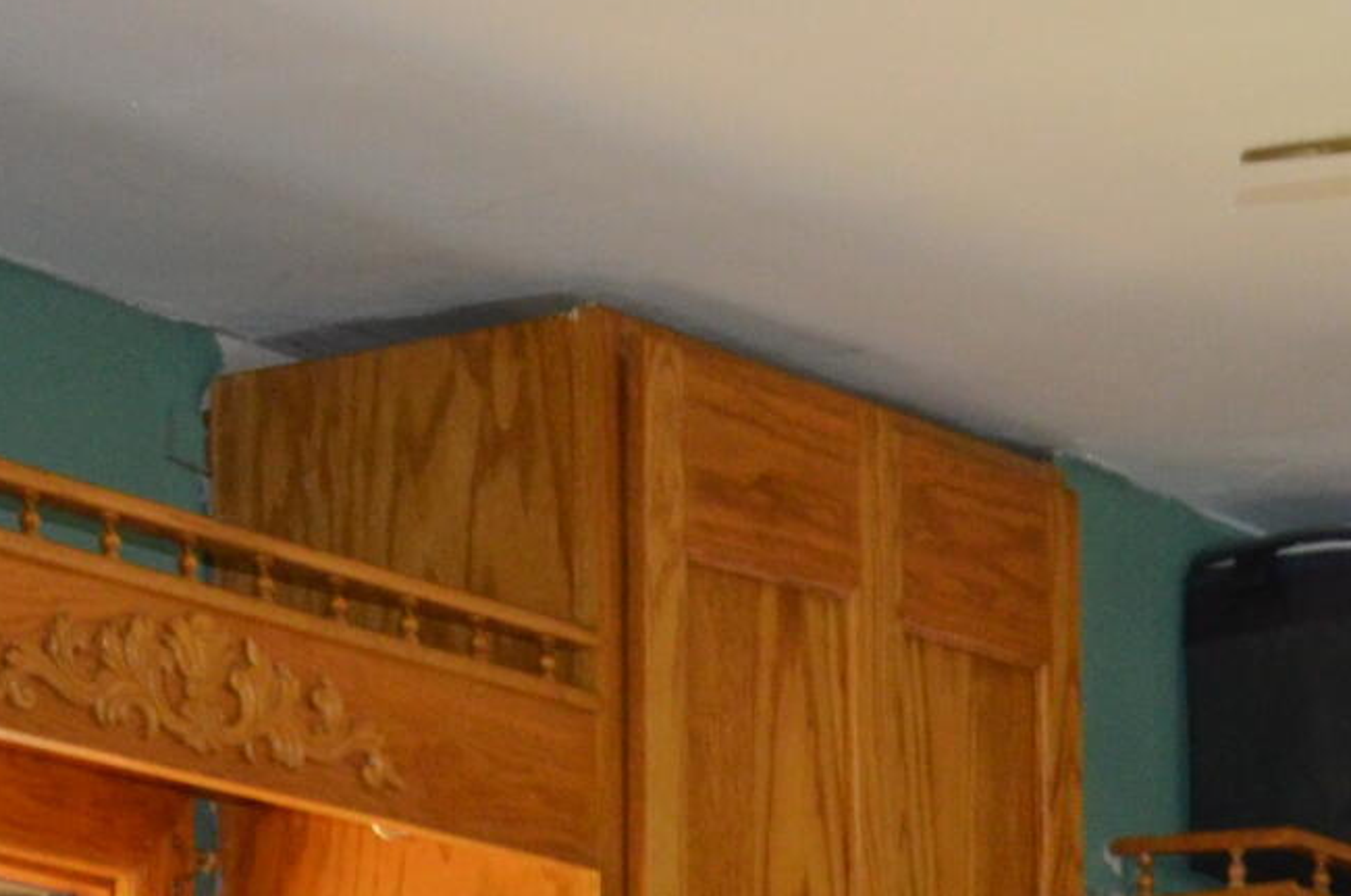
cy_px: 1999
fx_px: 6743
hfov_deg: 11.4
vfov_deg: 7.2
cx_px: 181
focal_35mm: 180
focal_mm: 26
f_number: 4.2
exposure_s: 1/60
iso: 800
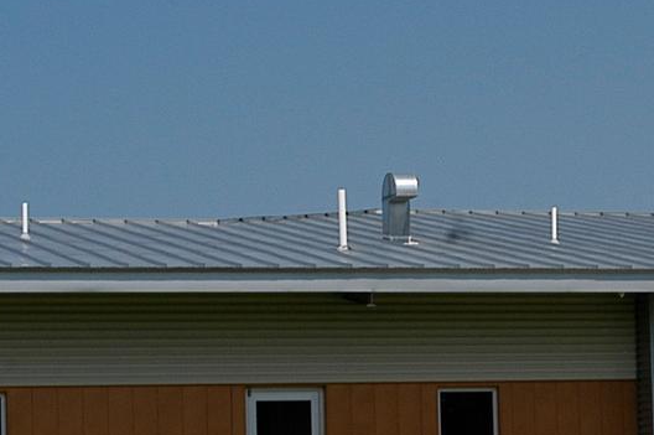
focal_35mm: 163
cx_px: 822
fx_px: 2958
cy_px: 255
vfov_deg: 8.4
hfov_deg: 12.3
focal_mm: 28
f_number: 10
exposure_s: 1/350
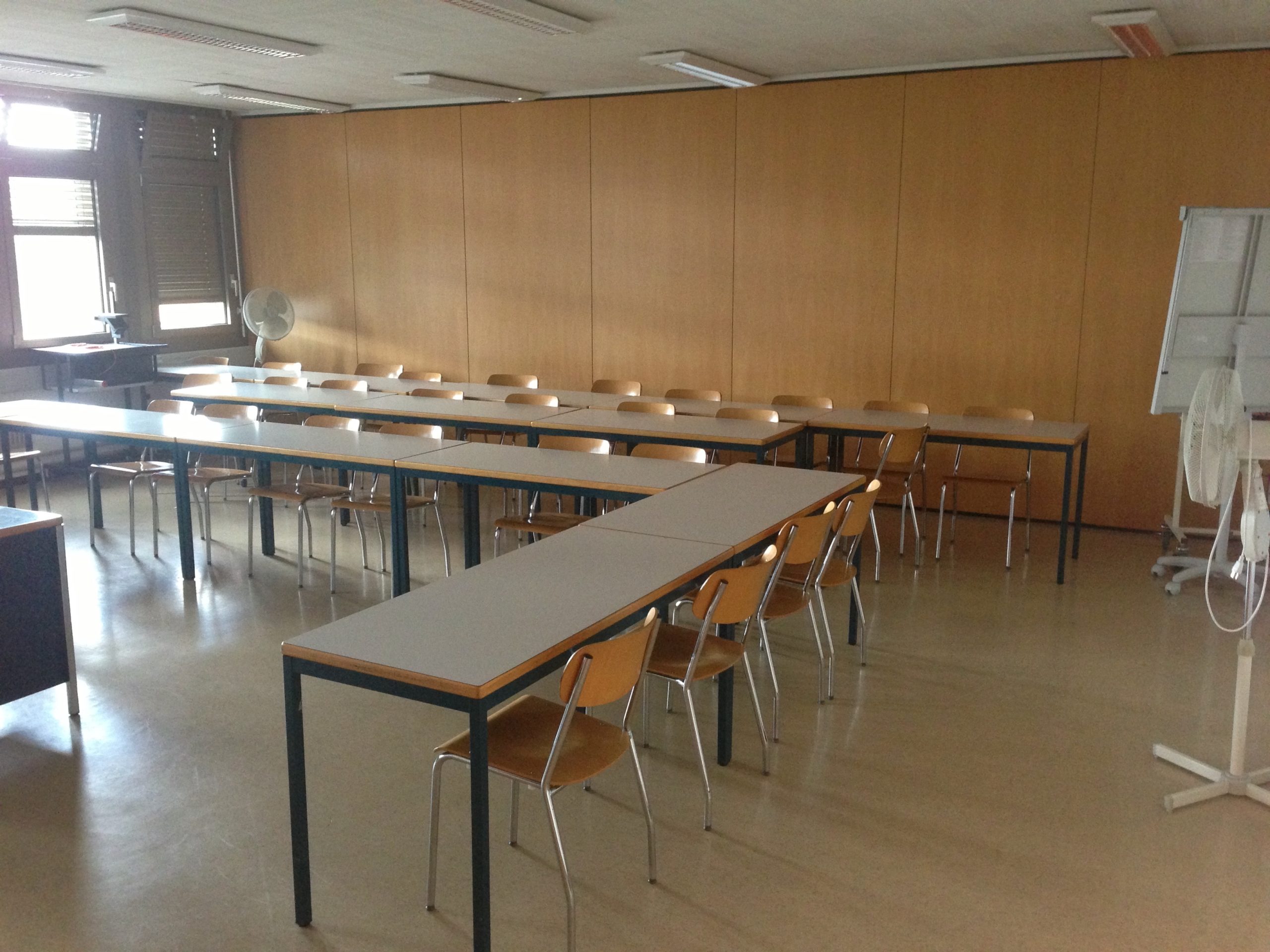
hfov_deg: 55.4
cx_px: 635
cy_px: 476
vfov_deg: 42.9
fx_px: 1211
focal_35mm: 33
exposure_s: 1/20
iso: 320
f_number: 2.4
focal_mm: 4.13
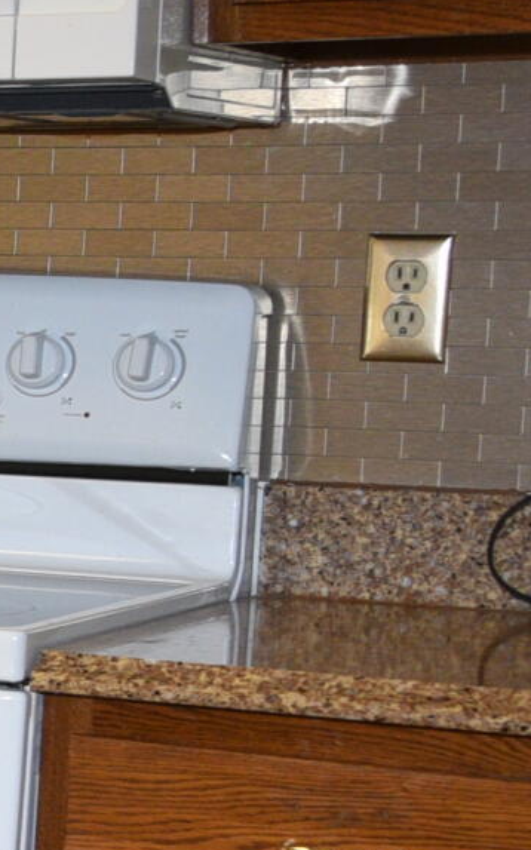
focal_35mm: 128
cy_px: 635
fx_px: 2965
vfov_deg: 16.2
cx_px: -1421
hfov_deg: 7.8
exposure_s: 1/60
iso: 1000
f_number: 7.1
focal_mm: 24
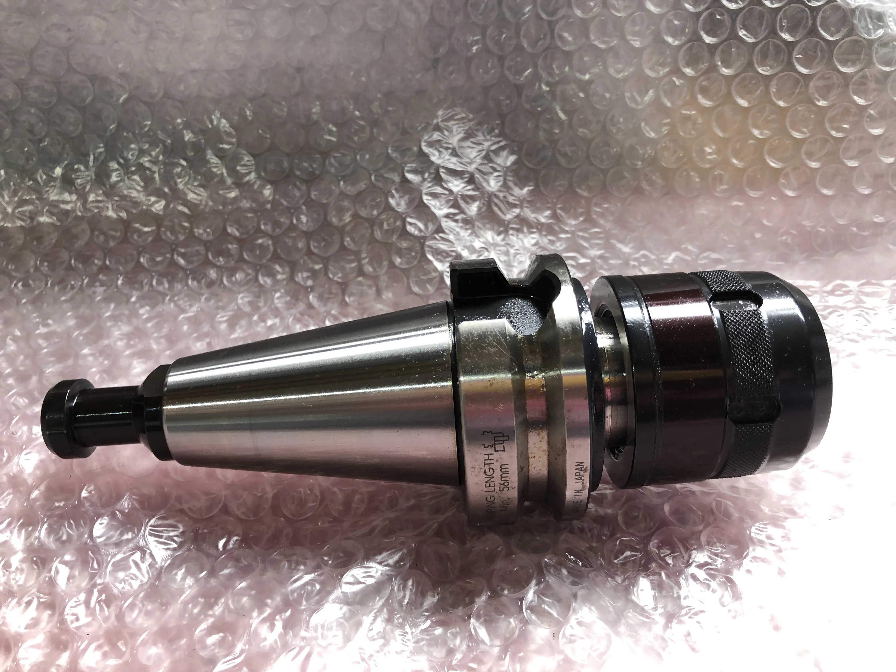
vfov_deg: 49.7
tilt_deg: -35.1
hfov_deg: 63.4
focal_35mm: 28
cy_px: 336
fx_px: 725
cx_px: 448
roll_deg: -2.8
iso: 32
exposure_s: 1/24
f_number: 1.8
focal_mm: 3.99
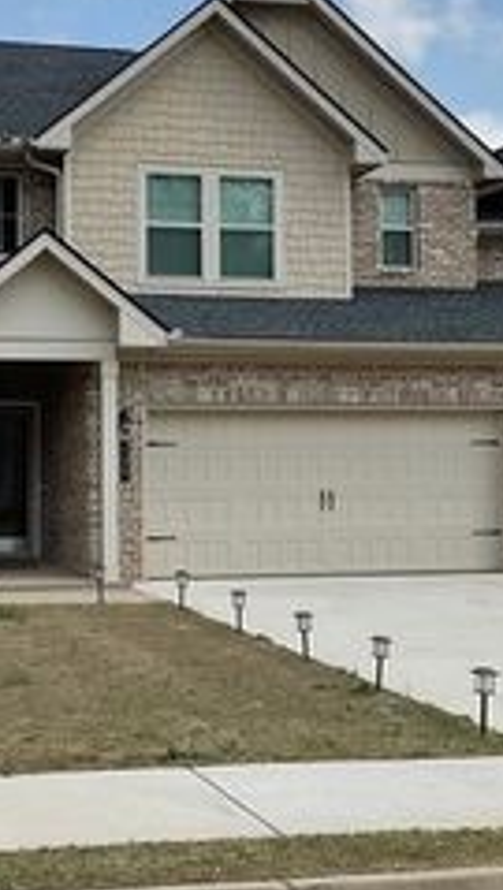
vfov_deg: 31.8
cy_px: 374
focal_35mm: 66
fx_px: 1560
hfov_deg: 18.2
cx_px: 145
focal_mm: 3
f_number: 1.8
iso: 16
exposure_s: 1/2320
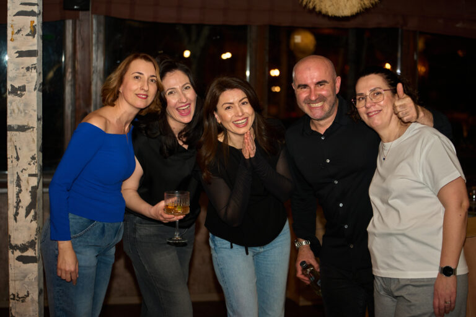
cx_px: 238
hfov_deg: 27.7
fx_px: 965
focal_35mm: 73
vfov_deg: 18.7
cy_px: 158
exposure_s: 1/50
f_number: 2.8
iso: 1250
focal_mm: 73
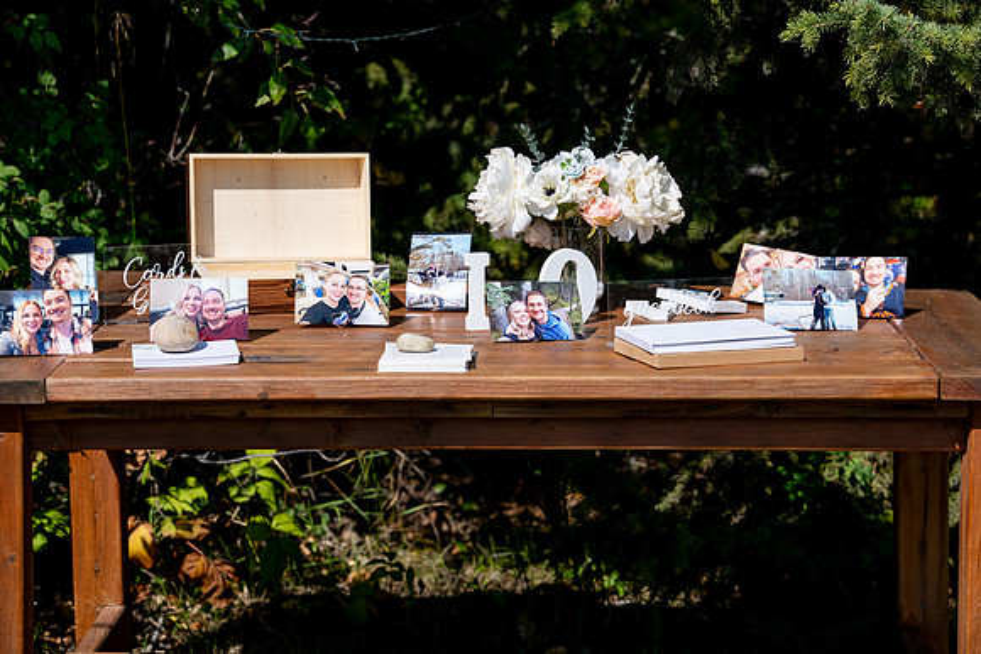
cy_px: 327
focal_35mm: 96
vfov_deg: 14.3
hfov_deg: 21.2
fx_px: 2616
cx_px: 490
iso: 100
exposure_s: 1/1250
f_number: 4.5
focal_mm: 96
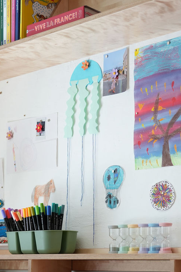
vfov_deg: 21.3
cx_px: 63
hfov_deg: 14.5
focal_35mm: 94
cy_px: 229
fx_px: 709
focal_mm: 45
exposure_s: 1/80
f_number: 2.8
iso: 200
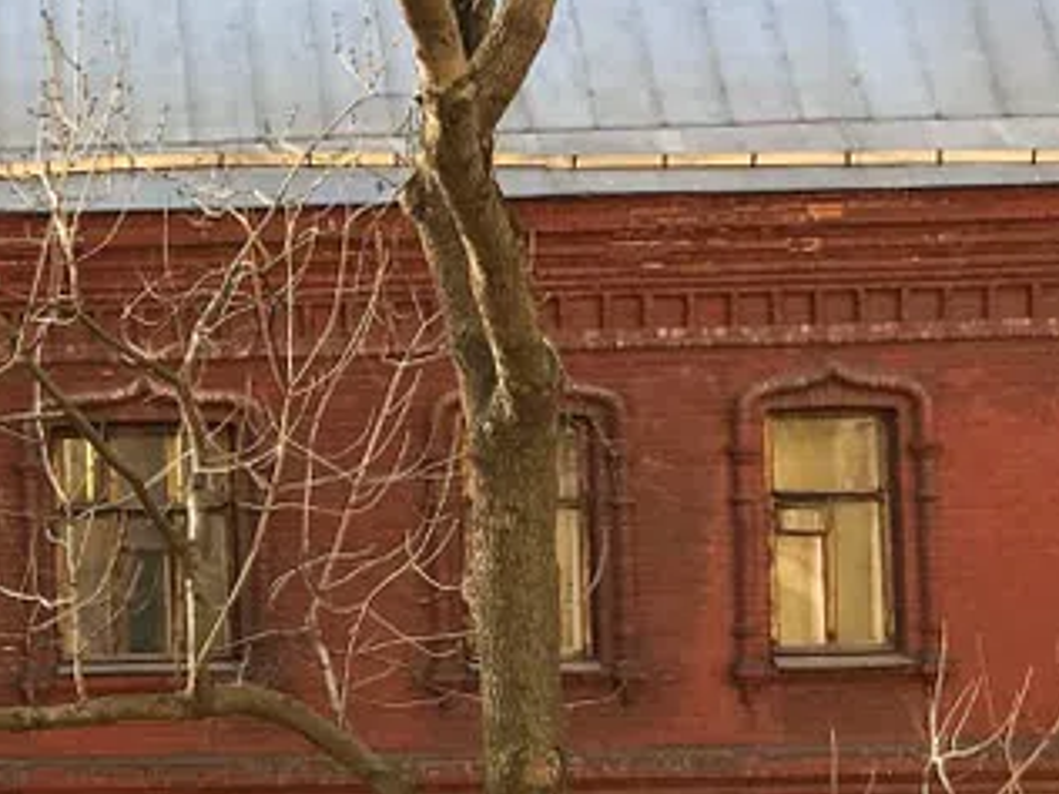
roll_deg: +1.4
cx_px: -312
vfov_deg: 17.4
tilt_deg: +1.4
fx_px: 2600
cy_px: 449
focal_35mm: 85
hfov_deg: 21.0
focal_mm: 3.99
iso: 20
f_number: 1.8
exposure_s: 1/634
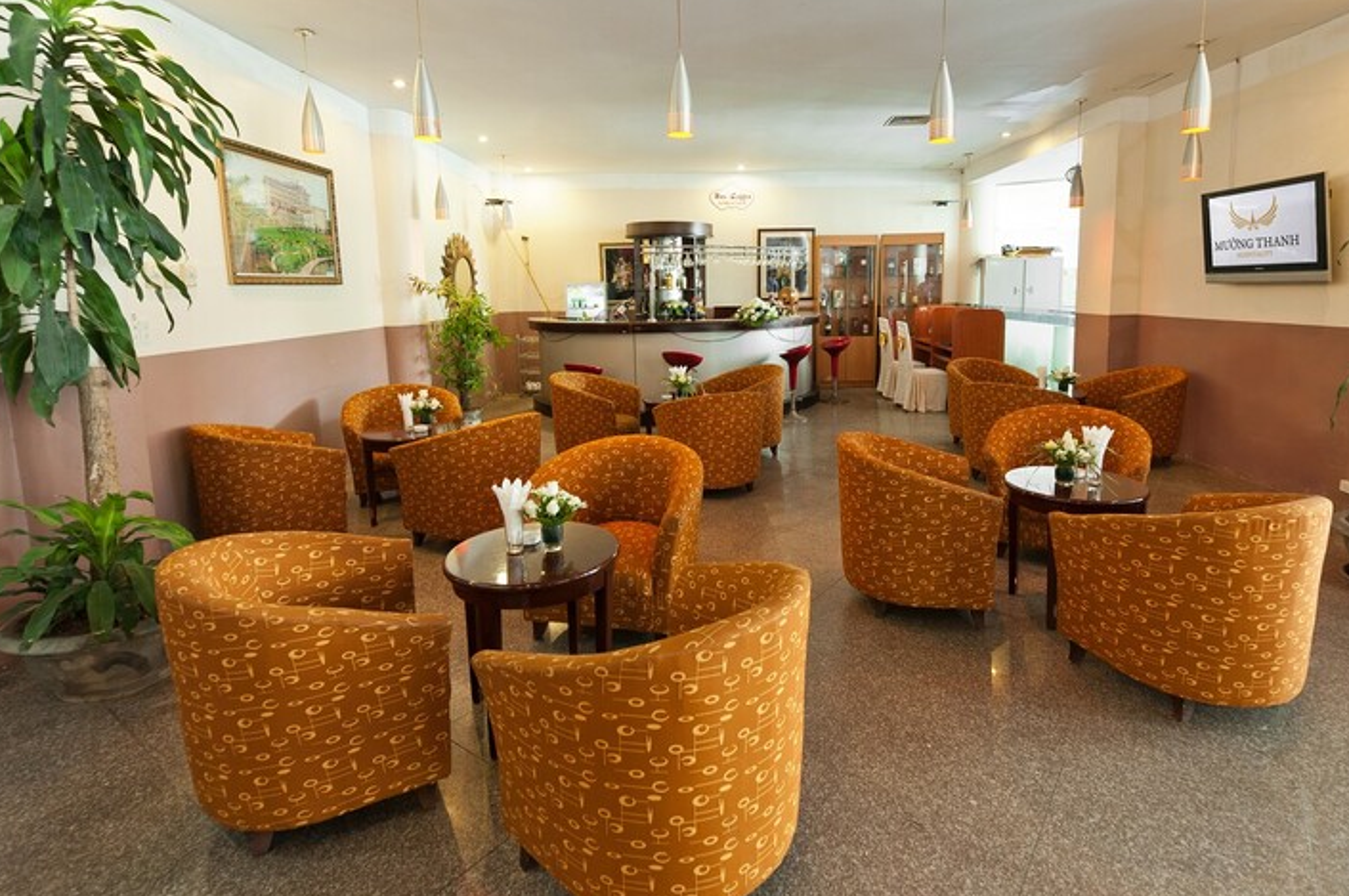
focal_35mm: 17
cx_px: 659
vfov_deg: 70.2
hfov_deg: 93.3
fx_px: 636
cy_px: 407
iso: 500
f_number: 3.5
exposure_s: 1/25
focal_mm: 15
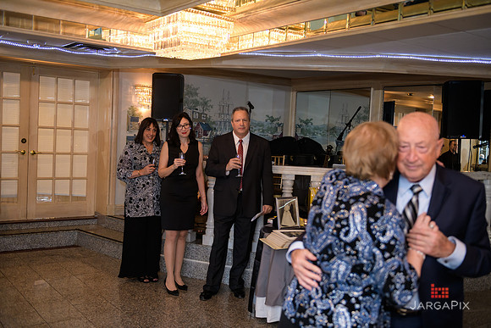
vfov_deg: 35.1
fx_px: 518
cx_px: 246
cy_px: 164
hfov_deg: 50.7
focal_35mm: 38
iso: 800
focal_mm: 38
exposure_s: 1/125
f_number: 3.2
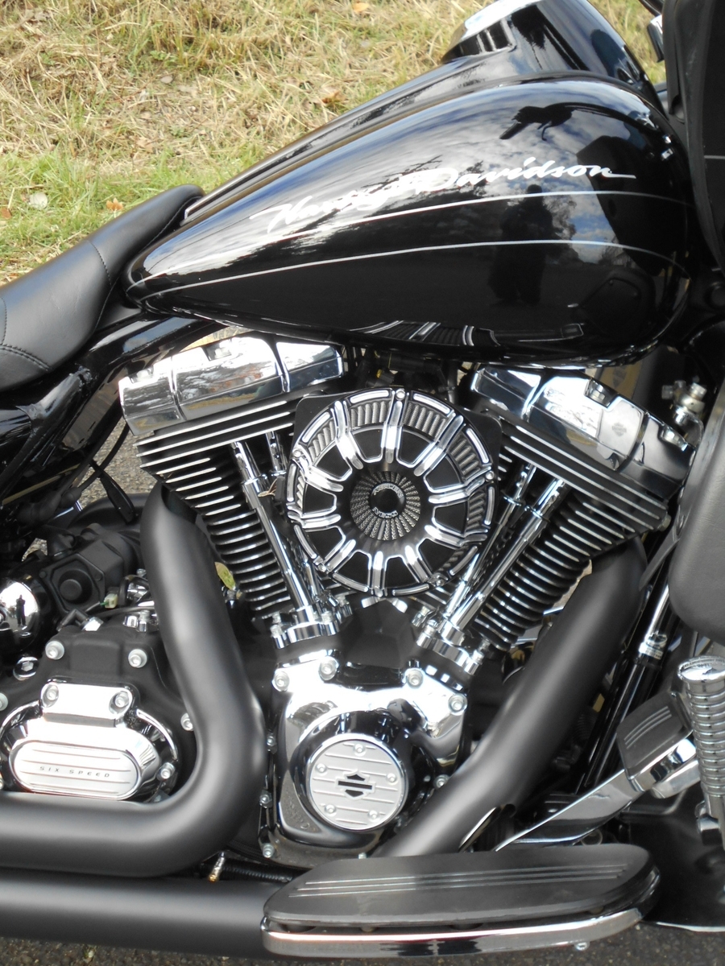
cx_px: 362
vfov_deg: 42.9
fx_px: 1229
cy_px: 483
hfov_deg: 32.9
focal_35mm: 44
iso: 160
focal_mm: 7.7
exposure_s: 1/250
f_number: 4.2
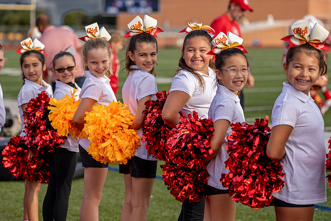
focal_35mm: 121
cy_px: 94
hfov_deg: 16.9
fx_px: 1115
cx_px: 141
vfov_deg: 11.3
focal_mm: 105
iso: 200
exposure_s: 1/3200
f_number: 2.8
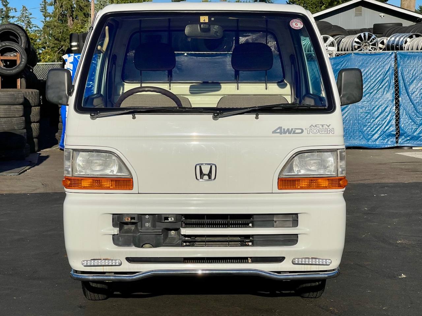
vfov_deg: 22.9
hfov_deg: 30.3
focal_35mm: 64
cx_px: 211
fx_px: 780
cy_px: 158
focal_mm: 7.5
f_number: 2.2
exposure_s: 1/3215
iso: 20
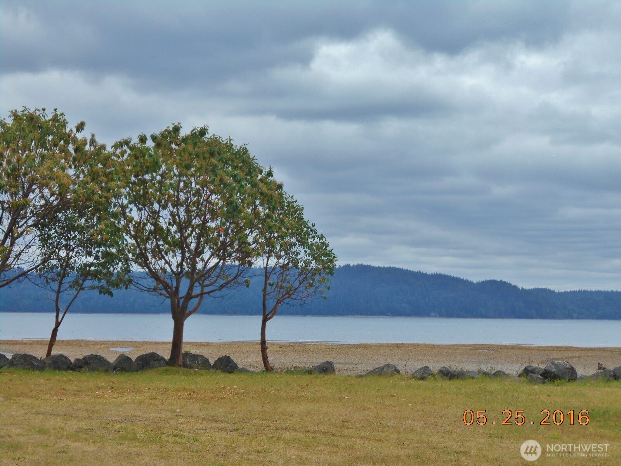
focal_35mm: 75
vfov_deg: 19.6
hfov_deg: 26.0
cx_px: 310
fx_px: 1345
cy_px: 233
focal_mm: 13.5
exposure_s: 1/640
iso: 80
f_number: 5.8
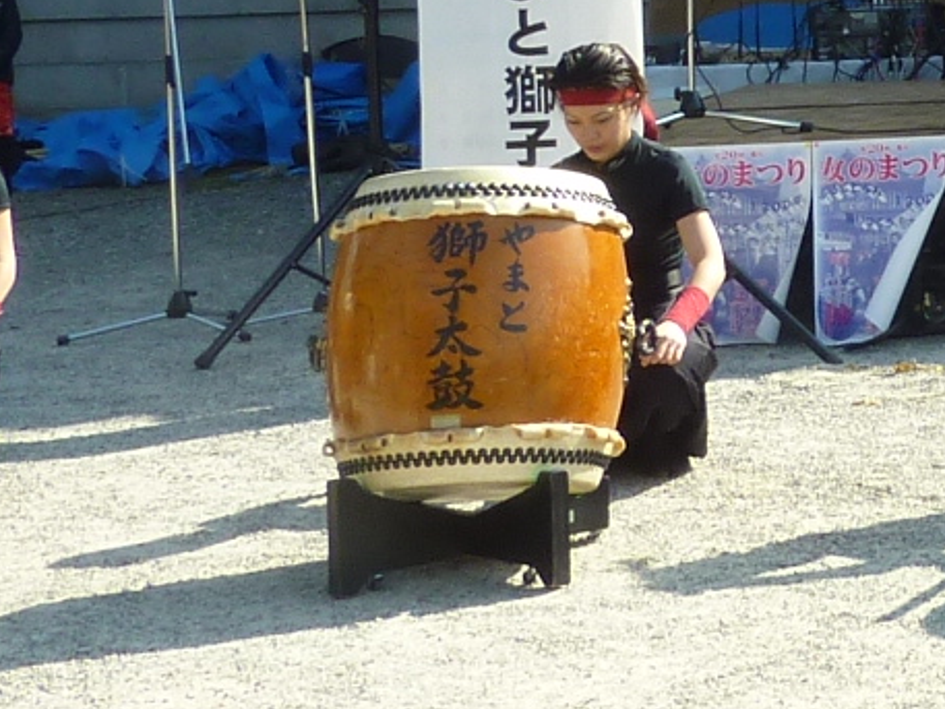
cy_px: -161
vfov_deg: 12.9
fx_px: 3058
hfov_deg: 15.8
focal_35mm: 112
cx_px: 1516
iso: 80
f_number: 4
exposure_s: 1/250
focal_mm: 4.1
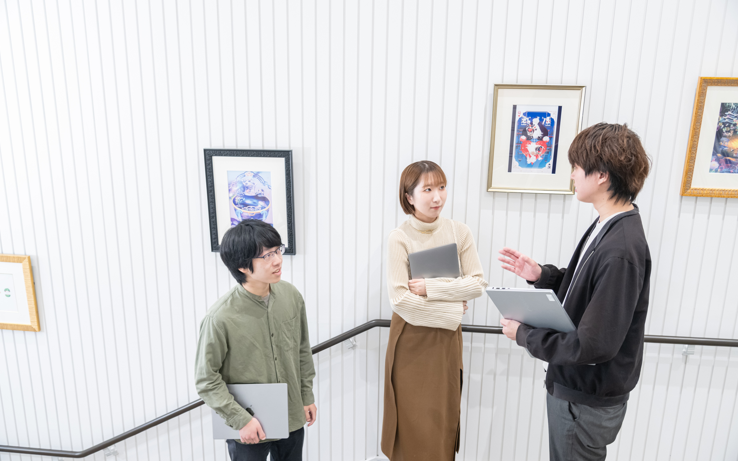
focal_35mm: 33
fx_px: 664
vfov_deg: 38.3
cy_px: 238
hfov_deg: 58.1
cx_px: 368
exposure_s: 1/100
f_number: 5
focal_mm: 32
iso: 1600
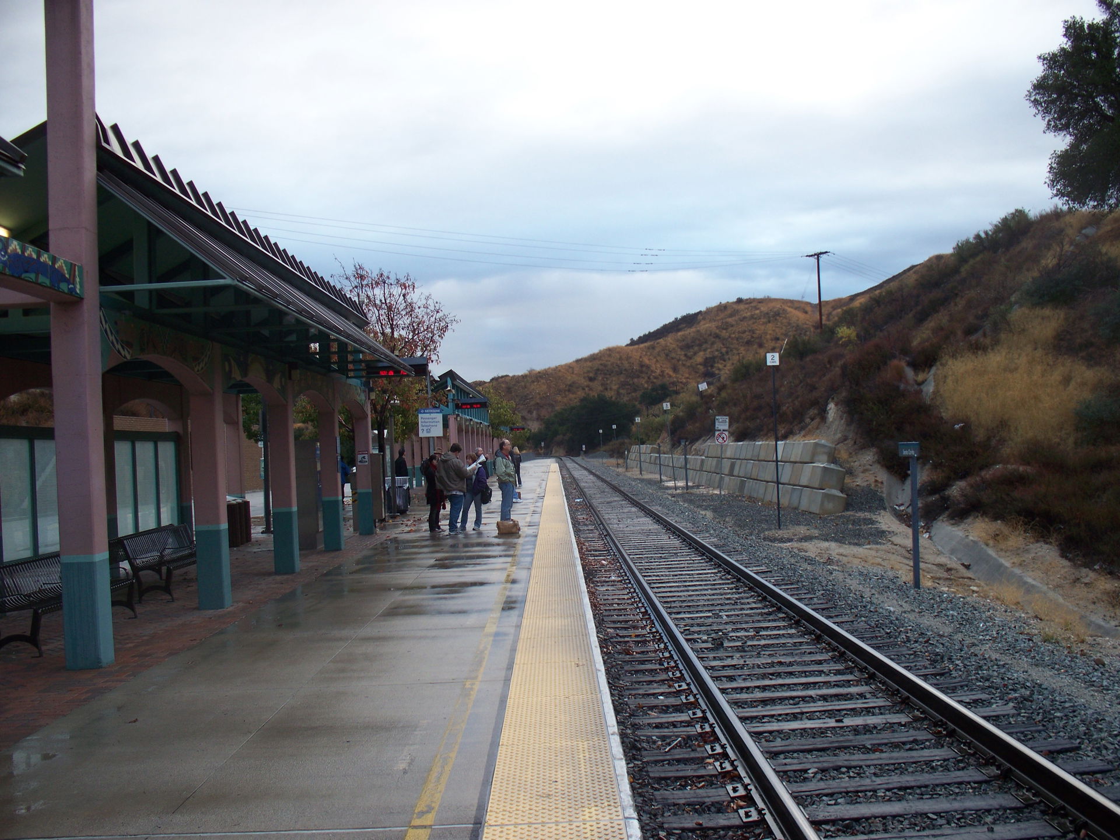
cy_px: 420
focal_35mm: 36
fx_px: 1165
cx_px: 560
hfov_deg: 51.4
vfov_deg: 39.7
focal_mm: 7.54
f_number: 2.8
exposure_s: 1/60
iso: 80
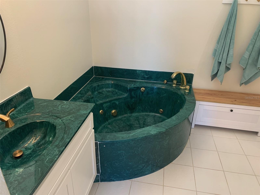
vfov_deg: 53.1
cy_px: 98
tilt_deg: -26.5
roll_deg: -1.5
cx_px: 130
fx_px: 195
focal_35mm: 26
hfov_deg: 67.3
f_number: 1.8
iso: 125
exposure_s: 1/60
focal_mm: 4.25
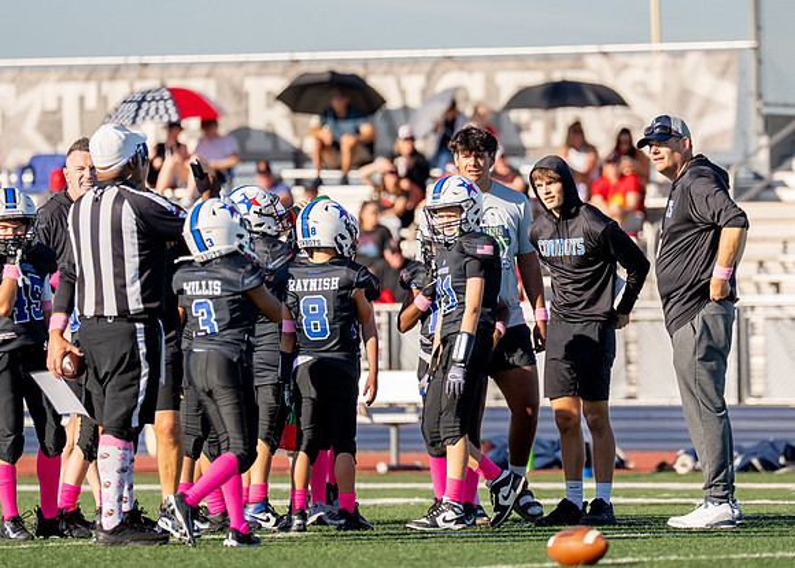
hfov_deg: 5.3
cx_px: 560
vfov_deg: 3.8
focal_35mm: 378
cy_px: 270
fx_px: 8531
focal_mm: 200
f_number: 2.8
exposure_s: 1/5000
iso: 250
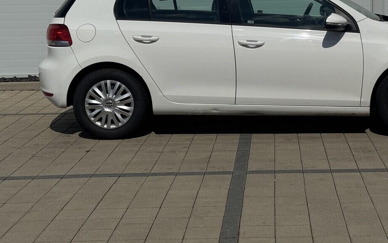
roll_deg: +1.8
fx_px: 836
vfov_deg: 16.4
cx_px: 269
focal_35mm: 79
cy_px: 49
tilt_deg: -4.1
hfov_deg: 25.9
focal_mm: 6.76
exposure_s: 1/15385
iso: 50
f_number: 1.78
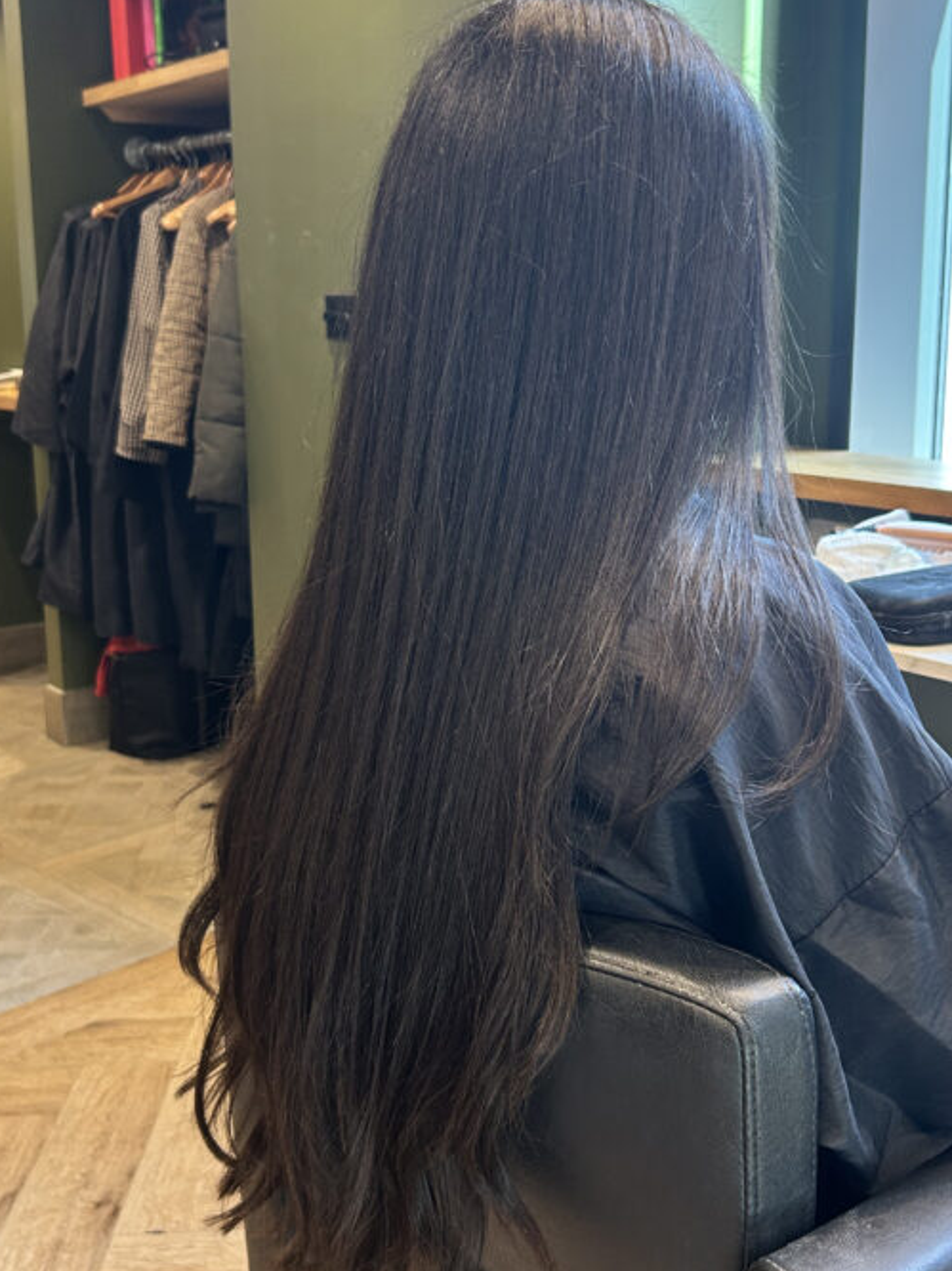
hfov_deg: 35.9
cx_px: 509
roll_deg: +0.3
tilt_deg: -11.6
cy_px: 590
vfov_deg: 46.8
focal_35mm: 40
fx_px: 1468
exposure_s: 1/50
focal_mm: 5.7
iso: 100
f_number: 1.5
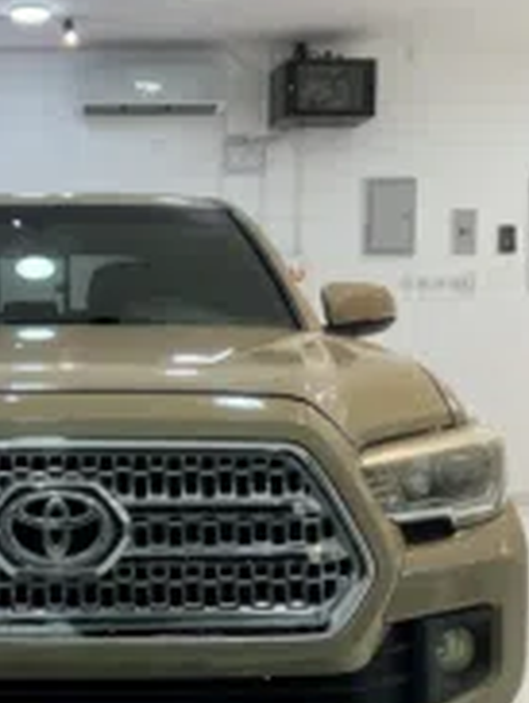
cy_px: 440
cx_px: 35
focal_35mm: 57
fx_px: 1159
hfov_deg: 24.8
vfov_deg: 33.6
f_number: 1.5
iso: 40
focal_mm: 5.7
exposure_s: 1/177
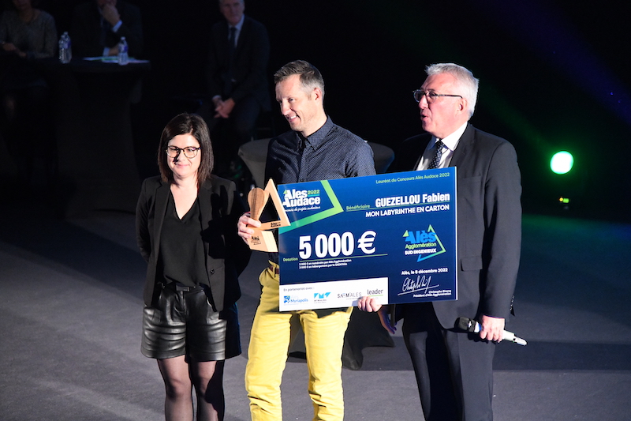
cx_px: 316
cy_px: 210
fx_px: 2103
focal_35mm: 120
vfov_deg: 11.4
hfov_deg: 17.1
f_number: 4
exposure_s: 1/125
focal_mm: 120
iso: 11400
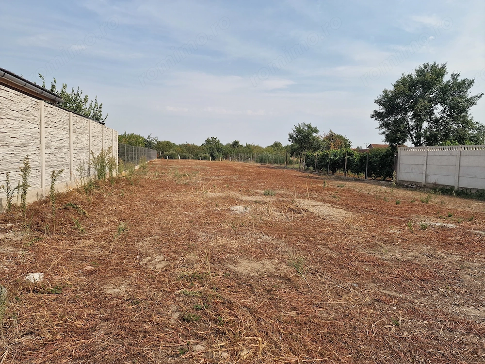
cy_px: 182
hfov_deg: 73.9
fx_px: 322
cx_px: 242
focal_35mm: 23
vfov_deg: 58.9
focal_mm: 6.4
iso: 50
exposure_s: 1/1568
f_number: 1.8
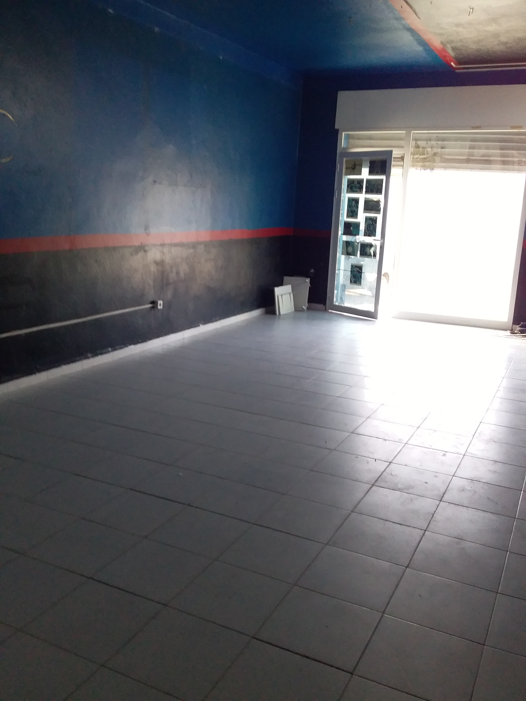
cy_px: 350
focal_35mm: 31
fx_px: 628
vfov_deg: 58.4
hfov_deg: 45.4
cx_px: 263
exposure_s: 1/50
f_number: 2.2
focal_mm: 3.3
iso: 125
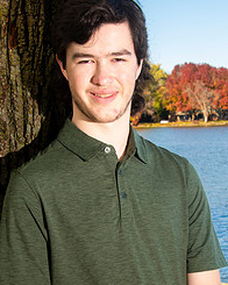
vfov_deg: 17.9
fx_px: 903
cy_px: 188
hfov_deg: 14.4
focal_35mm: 107
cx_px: 141
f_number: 14
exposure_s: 1/160
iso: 800
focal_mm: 62
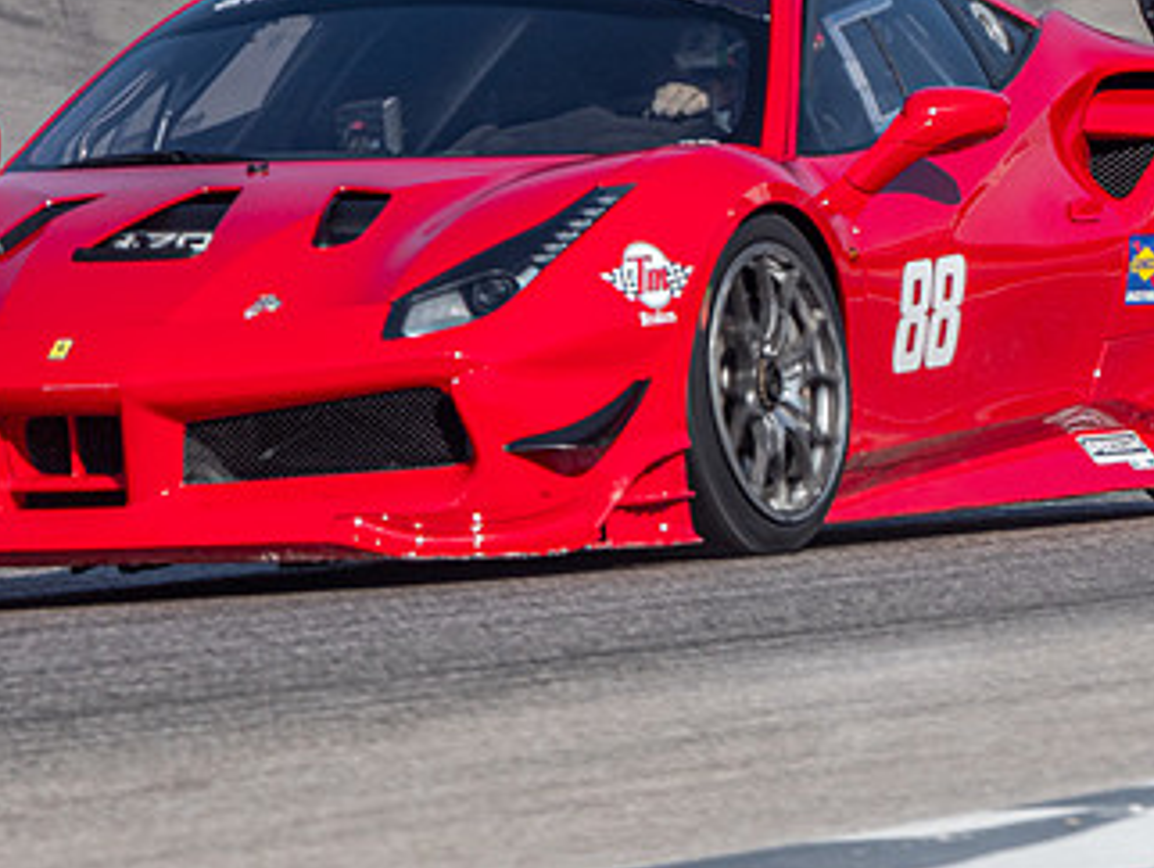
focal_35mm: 1268
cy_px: 501
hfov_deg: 1.6
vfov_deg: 1.2
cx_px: 741
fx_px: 42303
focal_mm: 300
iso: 200
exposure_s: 1/800
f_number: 9
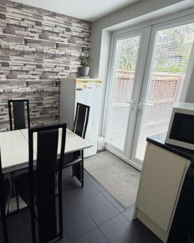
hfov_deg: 64.3
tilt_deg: -14.3
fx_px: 151
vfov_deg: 77.6
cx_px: 69
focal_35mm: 21
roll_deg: -2.4
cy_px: 114
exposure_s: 1/121
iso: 40
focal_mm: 2.22
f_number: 2.2
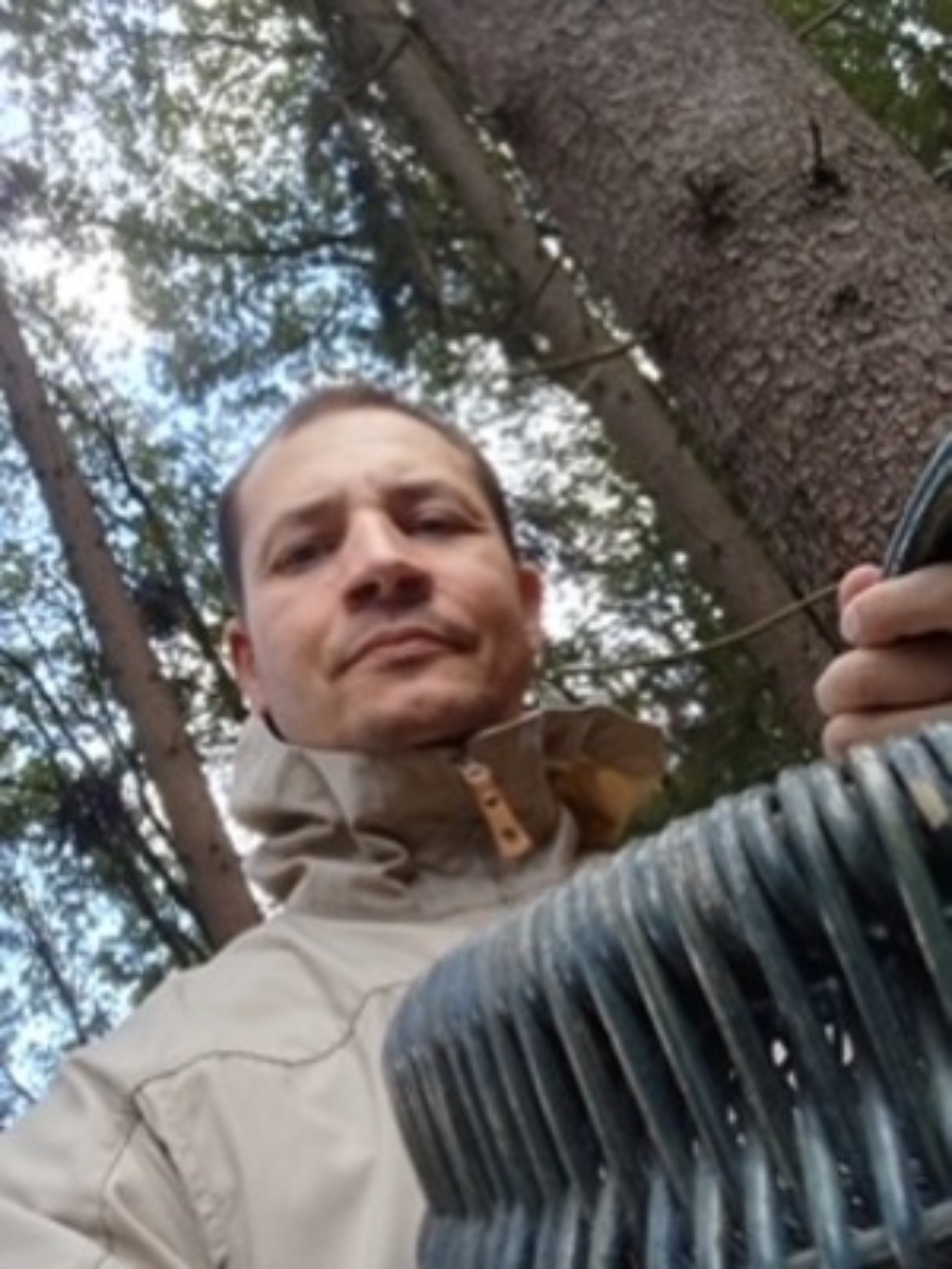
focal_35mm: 25
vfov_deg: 69.4
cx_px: 476
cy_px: 634
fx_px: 917
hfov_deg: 54.9
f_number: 2
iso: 64
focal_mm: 2.66
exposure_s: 1/33
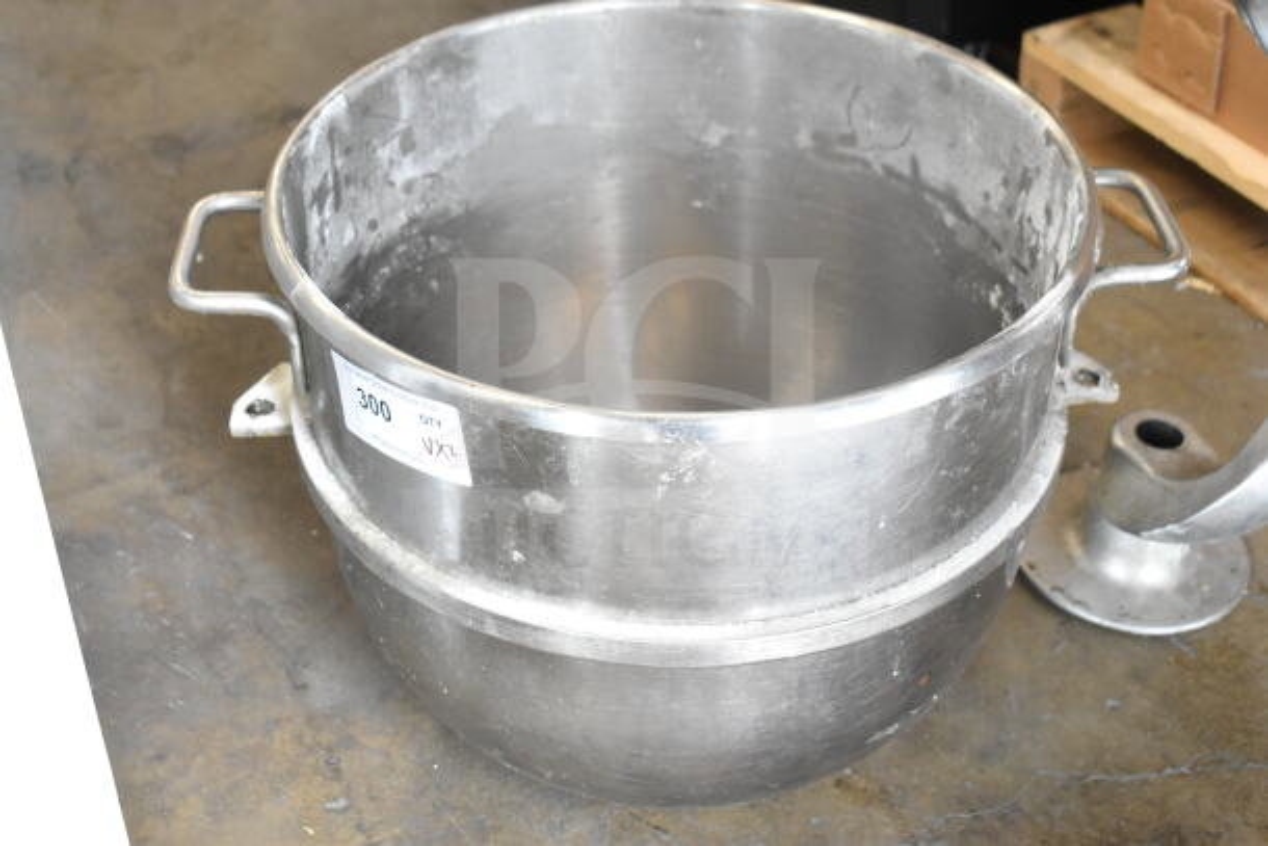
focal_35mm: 51
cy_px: 423
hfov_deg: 38.9
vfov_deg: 26.5
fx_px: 1797
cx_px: 634
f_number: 4.5
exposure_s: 1/50
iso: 2800
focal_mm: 34
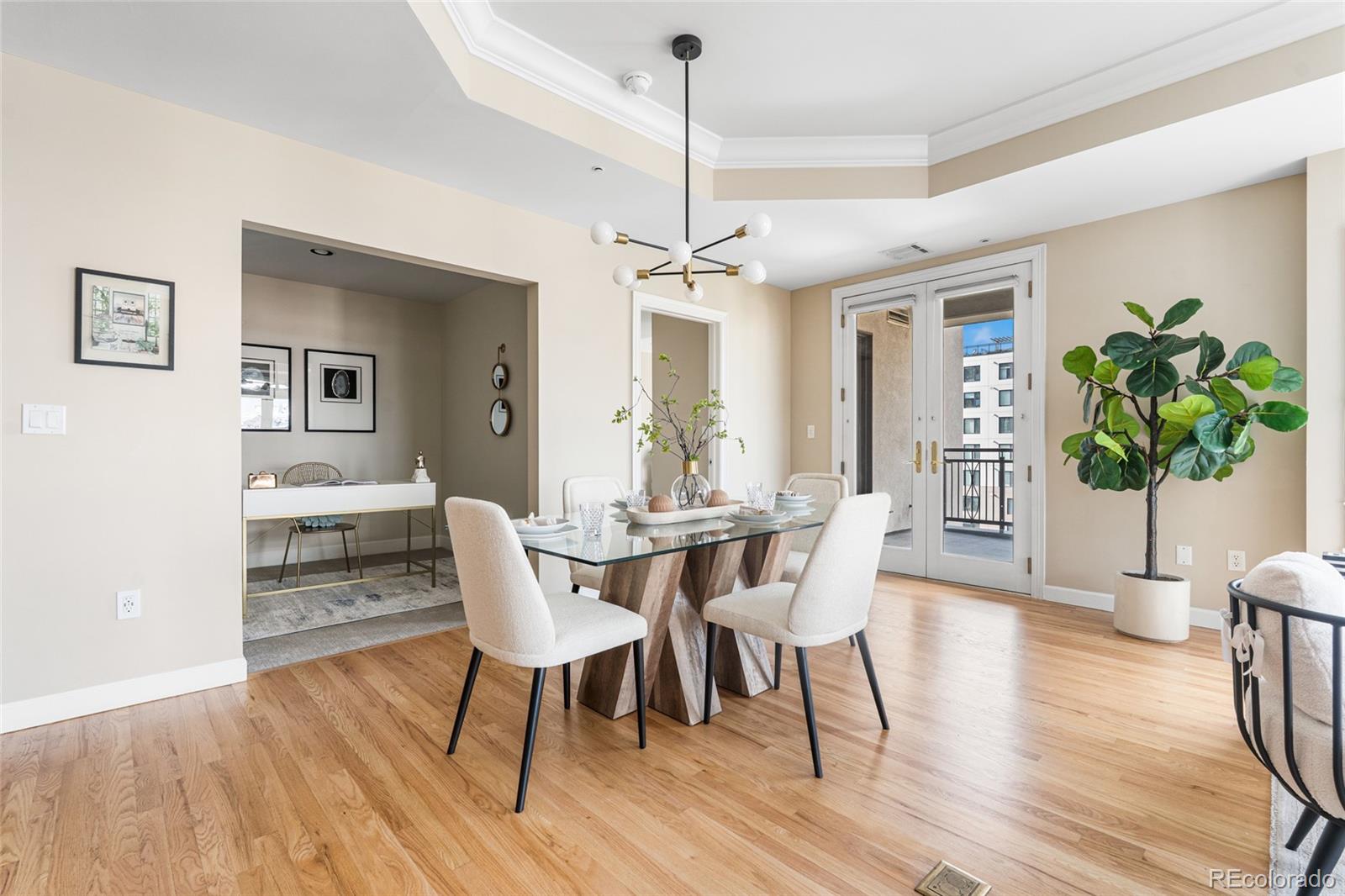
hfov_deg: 96.7
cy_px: 448
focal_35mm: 16
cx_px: 672
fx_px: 598
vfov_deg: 73.7
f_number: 8
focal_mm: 16
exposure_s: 1/6
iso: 400
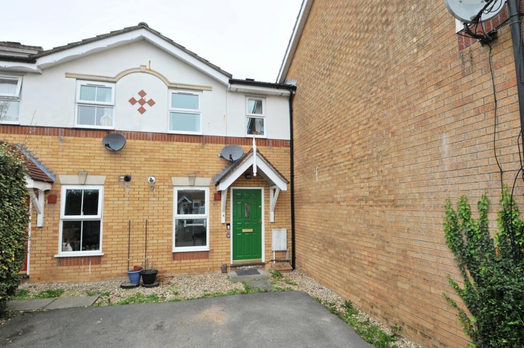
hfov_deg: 90.1
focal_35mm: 18
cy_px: 174
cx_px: 262
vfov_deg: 67.2
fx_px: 262
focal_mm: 12
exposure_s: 1/80
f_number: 9
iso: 320
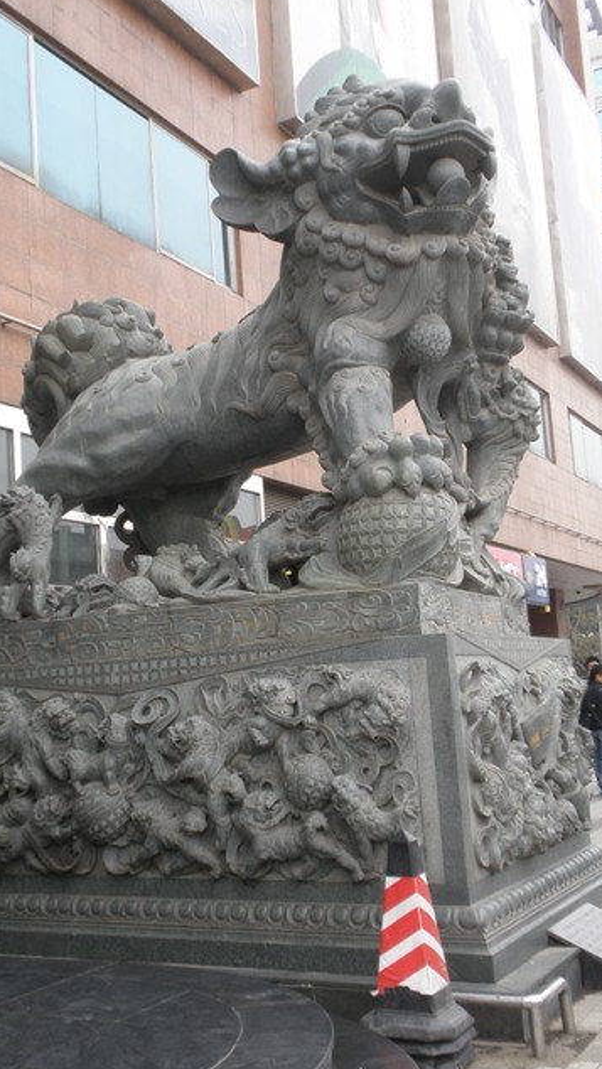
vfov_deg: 46.4
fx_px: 1248
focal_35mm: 44
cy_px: 533
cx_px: 209
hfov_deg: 27.0
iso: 64
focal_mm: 7.1
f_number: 3.7
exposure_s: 1/100
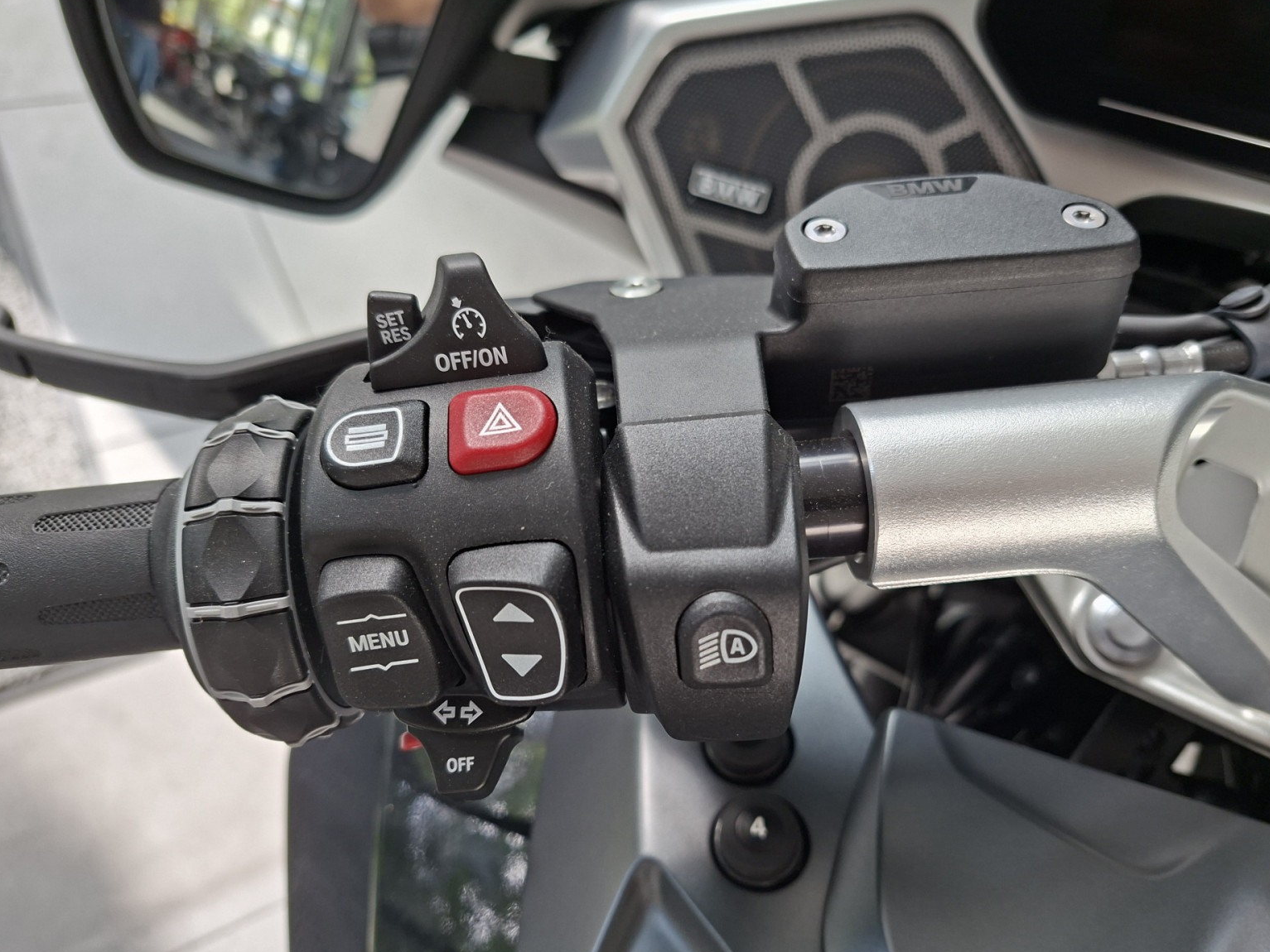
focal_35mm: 24
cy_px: 478
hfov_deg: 71.6
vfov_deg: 56.8
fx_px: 881
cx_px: 659
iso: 40
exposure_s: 1/143
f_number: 1.8
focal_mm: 5.54
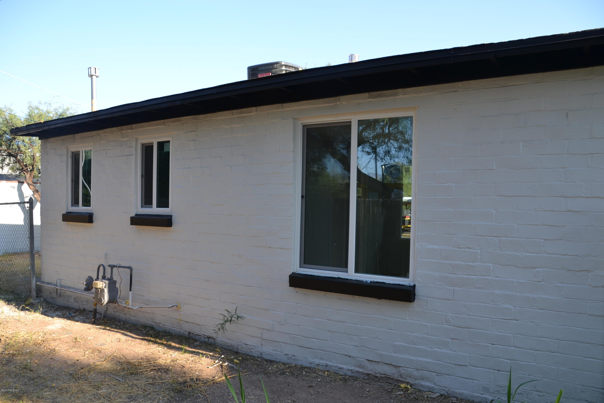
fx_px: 503
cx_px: 302
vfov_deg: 43.6
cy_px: 202
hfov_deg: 61.9
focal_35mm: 30
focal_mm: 20
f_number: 6.3
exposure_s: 1/160
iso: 100
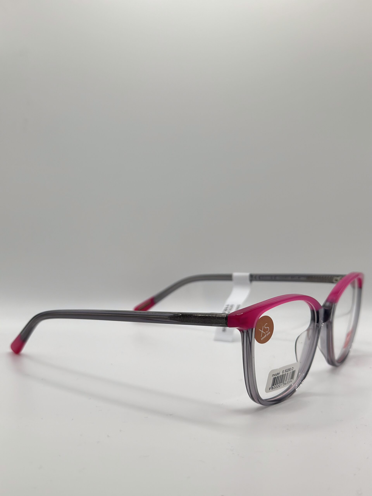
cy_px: 248
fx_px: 688
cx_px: 186
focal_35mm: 48
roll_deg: -0.3
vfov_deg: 39.7
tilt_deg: -9.8
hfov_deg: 30.3
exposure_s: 1/962
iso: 80
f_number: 1.78
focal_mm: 6.86
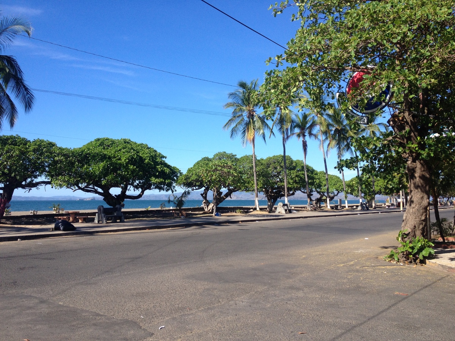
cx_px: 228
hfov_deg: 52.6
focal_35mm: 35
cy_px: 170
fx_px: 460
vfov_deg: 40.7
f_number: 2.4
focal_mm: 4.28
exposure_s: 1/1314
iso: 50
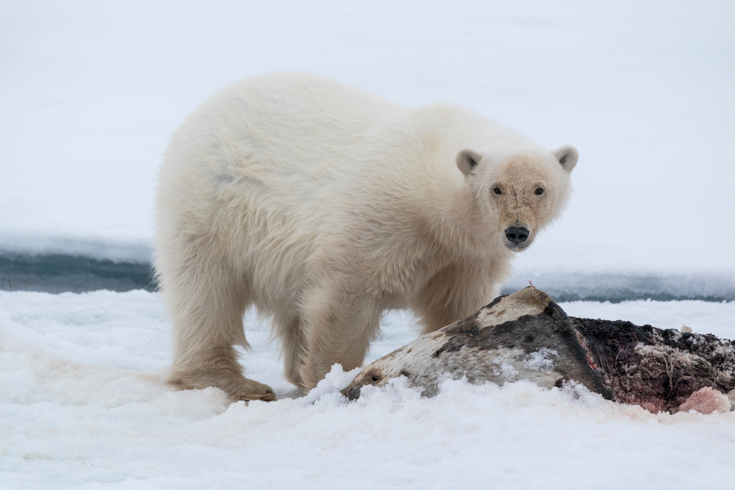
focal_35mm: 497
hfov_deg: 4.1
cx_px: 368
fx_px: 10146
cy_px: 245
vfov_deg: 2.8
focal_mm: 497
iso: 1250
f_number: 8
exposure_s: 1/1000
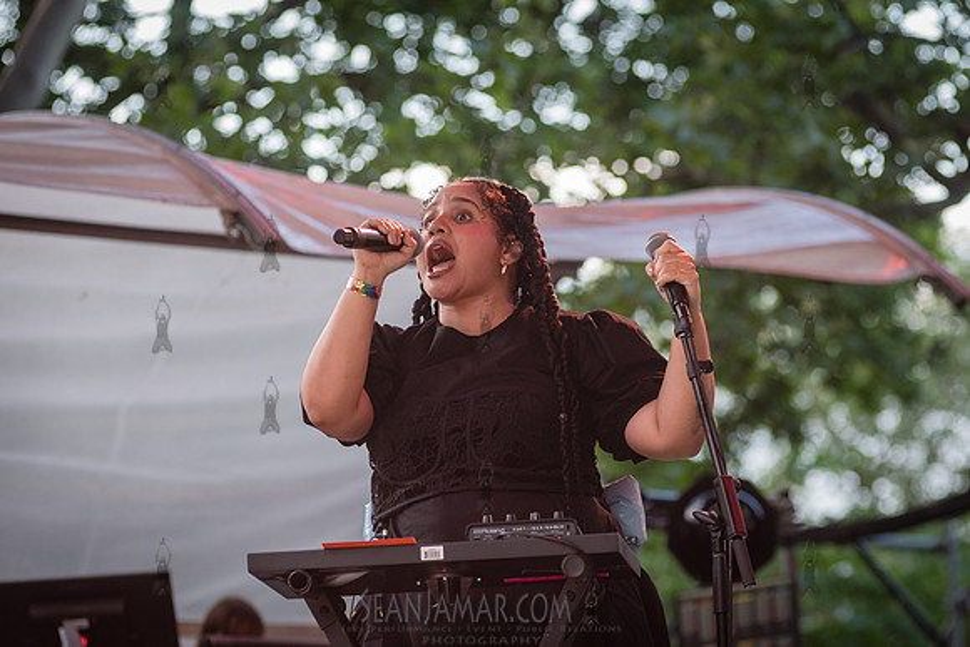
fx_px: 4941
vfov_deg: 7.5
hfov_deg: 11.2
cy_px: 324
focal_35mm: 183
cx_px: 580
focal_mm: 135
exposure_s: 1/250
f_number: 4
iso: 1000
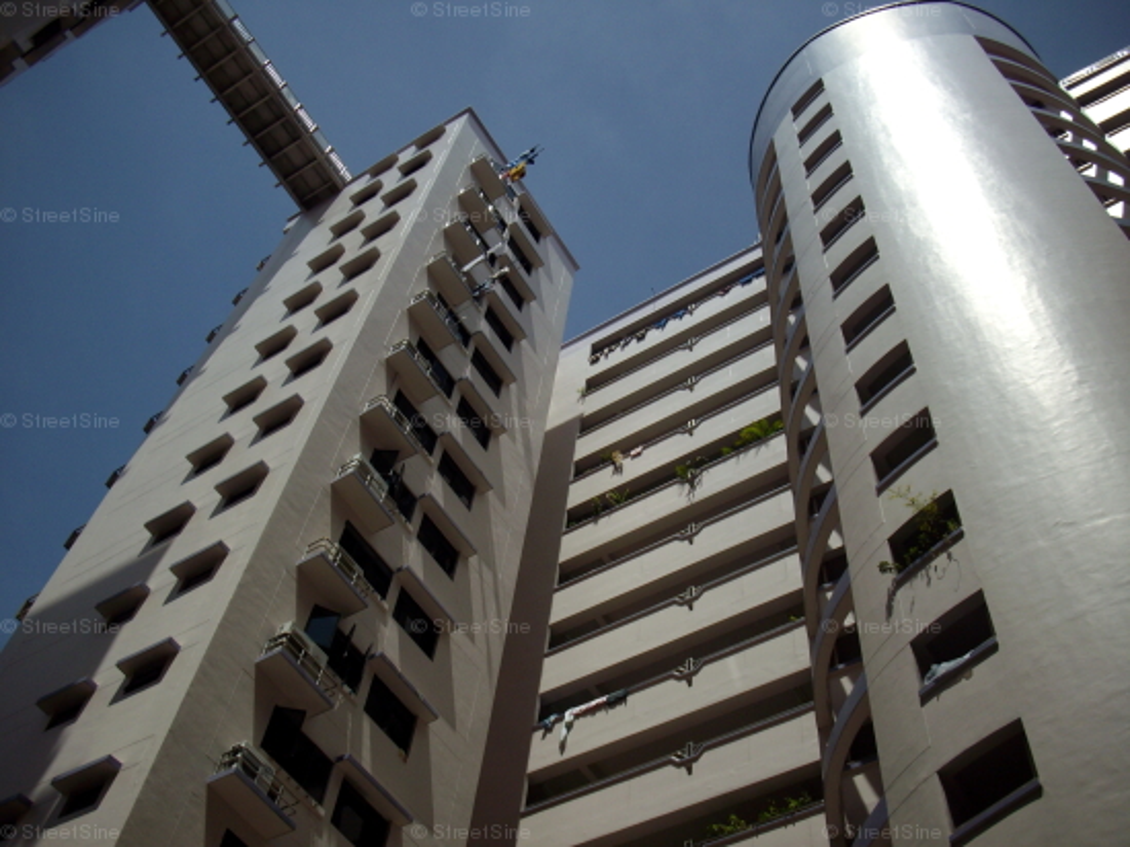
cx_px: 565
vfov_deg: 38.6
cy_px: 424
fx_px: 1207
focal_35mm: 37
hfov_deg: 50.2
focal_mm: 6.2
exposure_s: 1/1000
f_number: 5.6
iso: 80
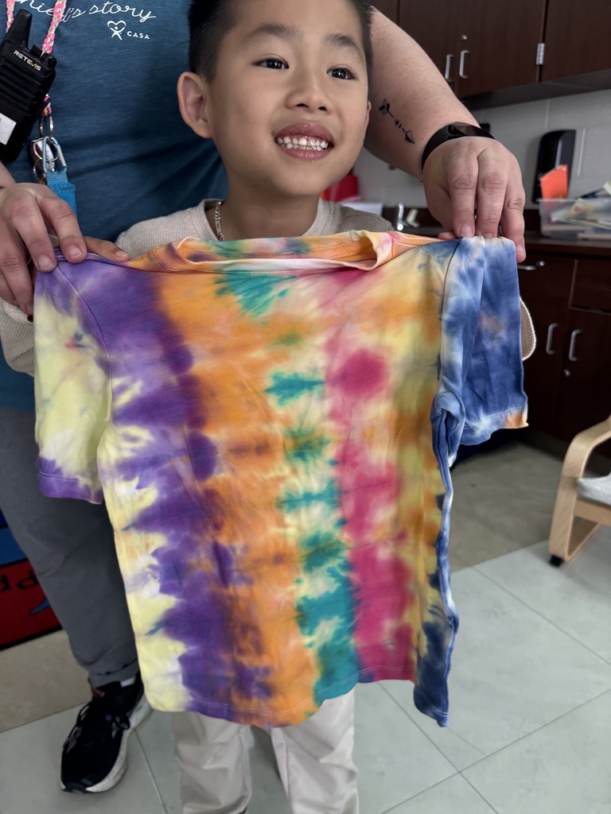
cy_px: 407
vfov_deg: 67.3
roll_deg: -0.9
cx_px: 306
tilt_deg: -18.0
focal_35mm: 26
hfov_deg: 53.1
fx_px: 612
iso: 125
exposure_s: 1/60
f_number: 1.6
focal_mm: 5.96
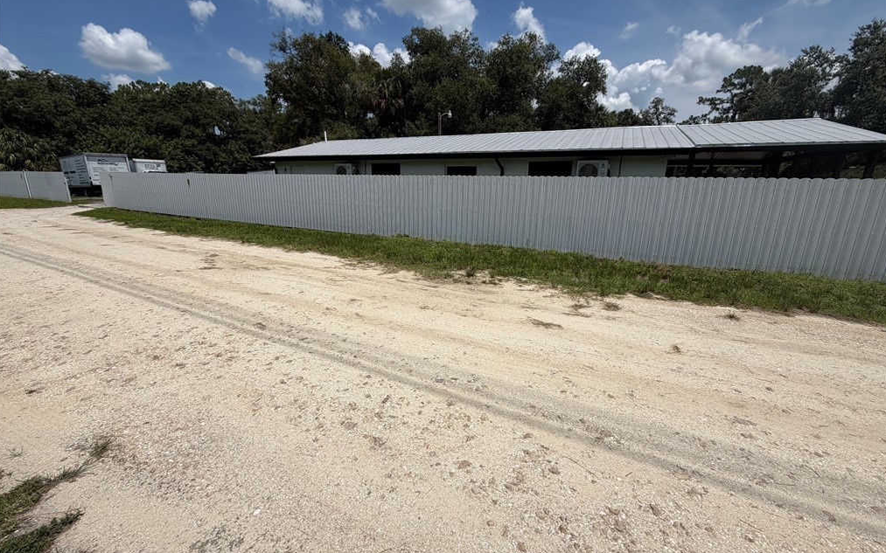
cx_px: 443
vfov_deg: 74.8
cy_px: 269
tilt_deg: -13.4
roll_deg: -1.1
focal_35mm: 15
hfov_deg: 101.5
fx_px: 362
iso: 20
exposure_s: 1/2092
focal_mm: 2.22
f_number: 2.2
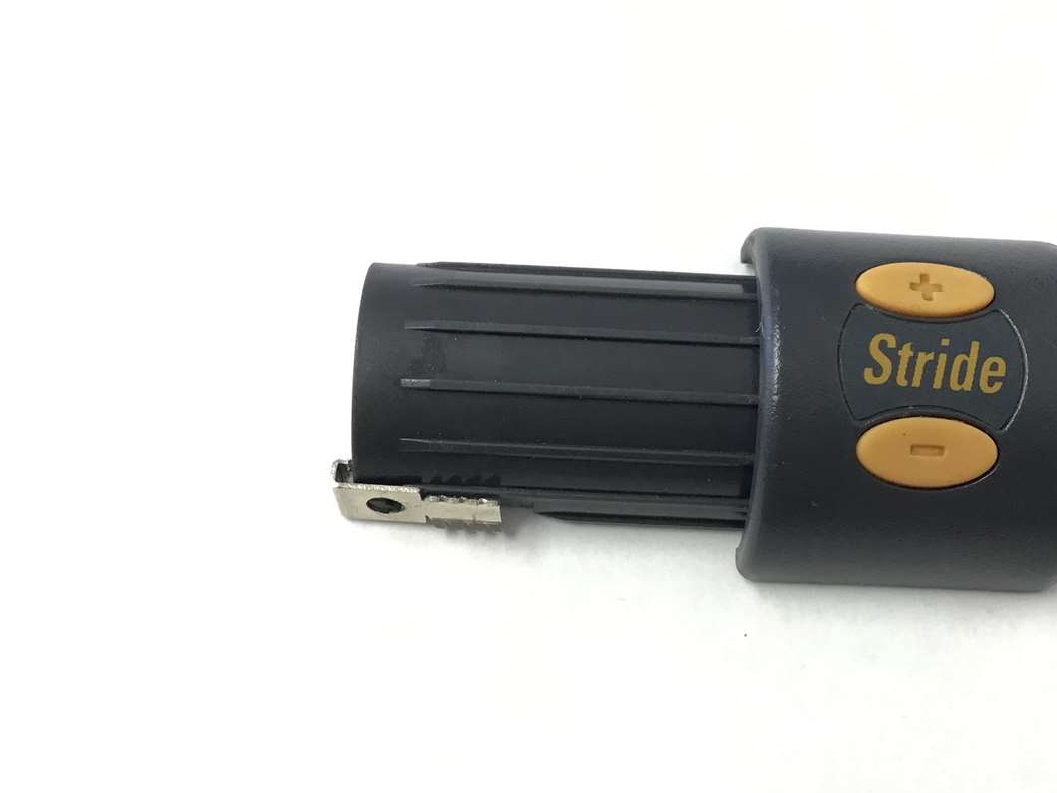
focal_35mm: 49
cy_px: 380
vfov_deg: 29.7
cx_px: 631
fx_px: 1496
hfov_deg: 38.8
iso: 32
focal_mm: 3.3
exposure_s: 1/30
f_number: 2.4
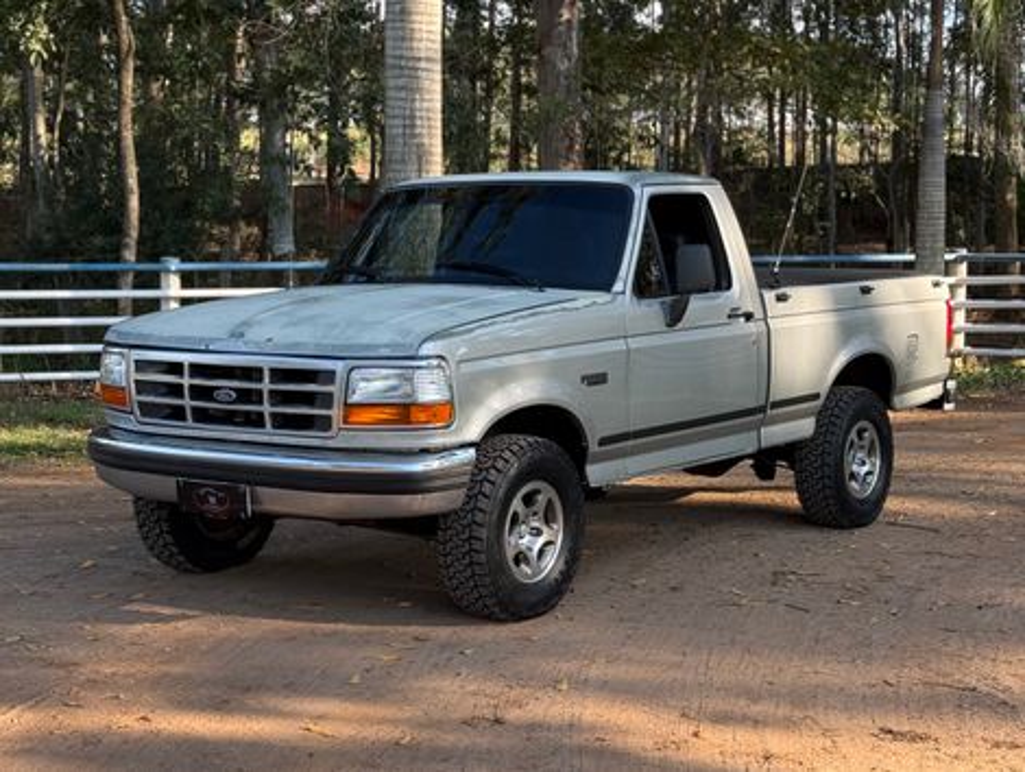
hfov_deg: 39.6
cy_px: 386
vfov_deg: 30.3
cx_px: 512
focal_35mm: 48
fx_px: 1423
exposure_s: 1/762
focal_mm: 6.76
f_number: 1.78
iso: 64
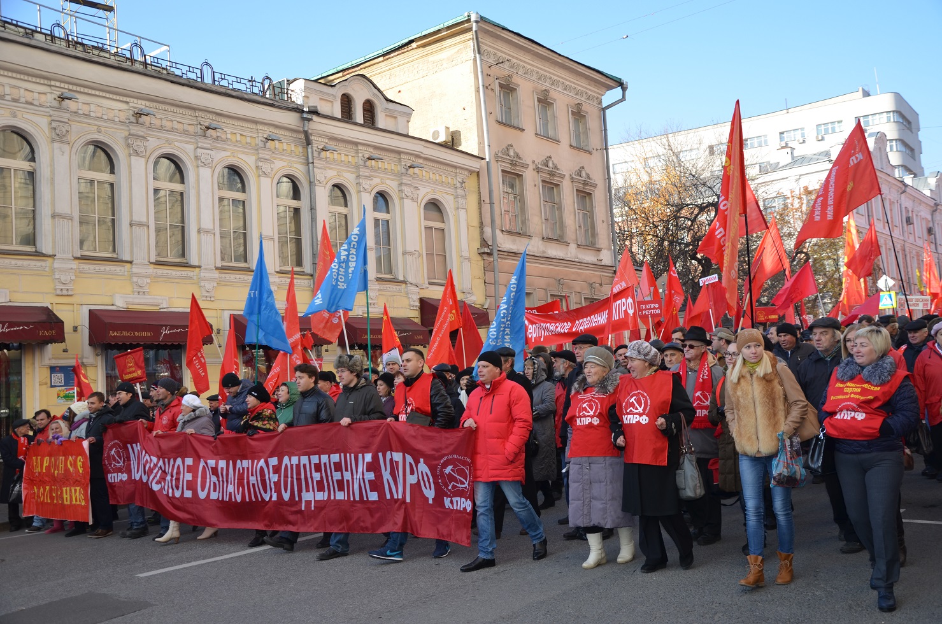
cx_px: 471
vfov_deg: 39.8
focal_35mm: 33
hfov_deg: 57.3
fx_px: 862
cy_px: 312
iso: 100
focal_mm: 22
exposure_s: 1/200
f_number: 5
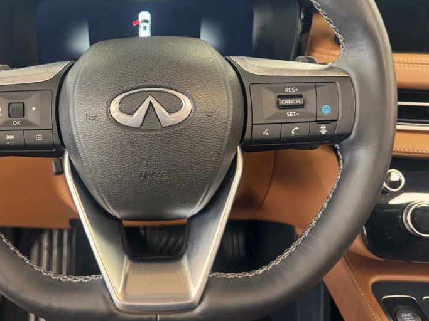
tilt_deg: -27.2
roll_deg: +0.1
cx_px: 144
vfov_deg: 39.2
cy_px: 106
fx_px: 446
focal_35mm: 36
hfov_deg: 50.5
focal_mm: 6.76
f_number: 1.78
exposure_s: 1/60
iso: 500
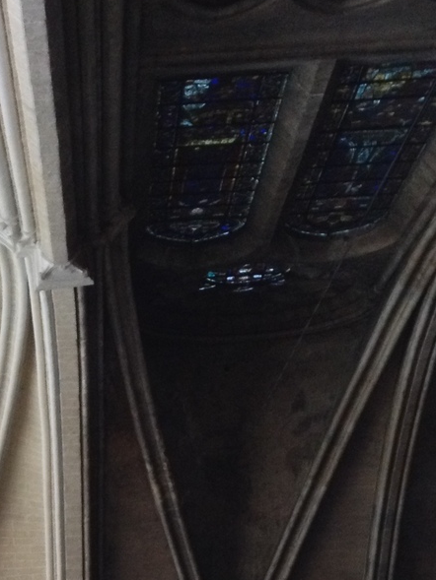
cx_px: -109
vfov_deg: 19.3
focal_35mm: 95
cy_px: 714
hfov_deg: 15.0
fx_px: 1595
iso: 320
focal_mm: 4.28
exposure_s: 1/20
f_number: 2.4
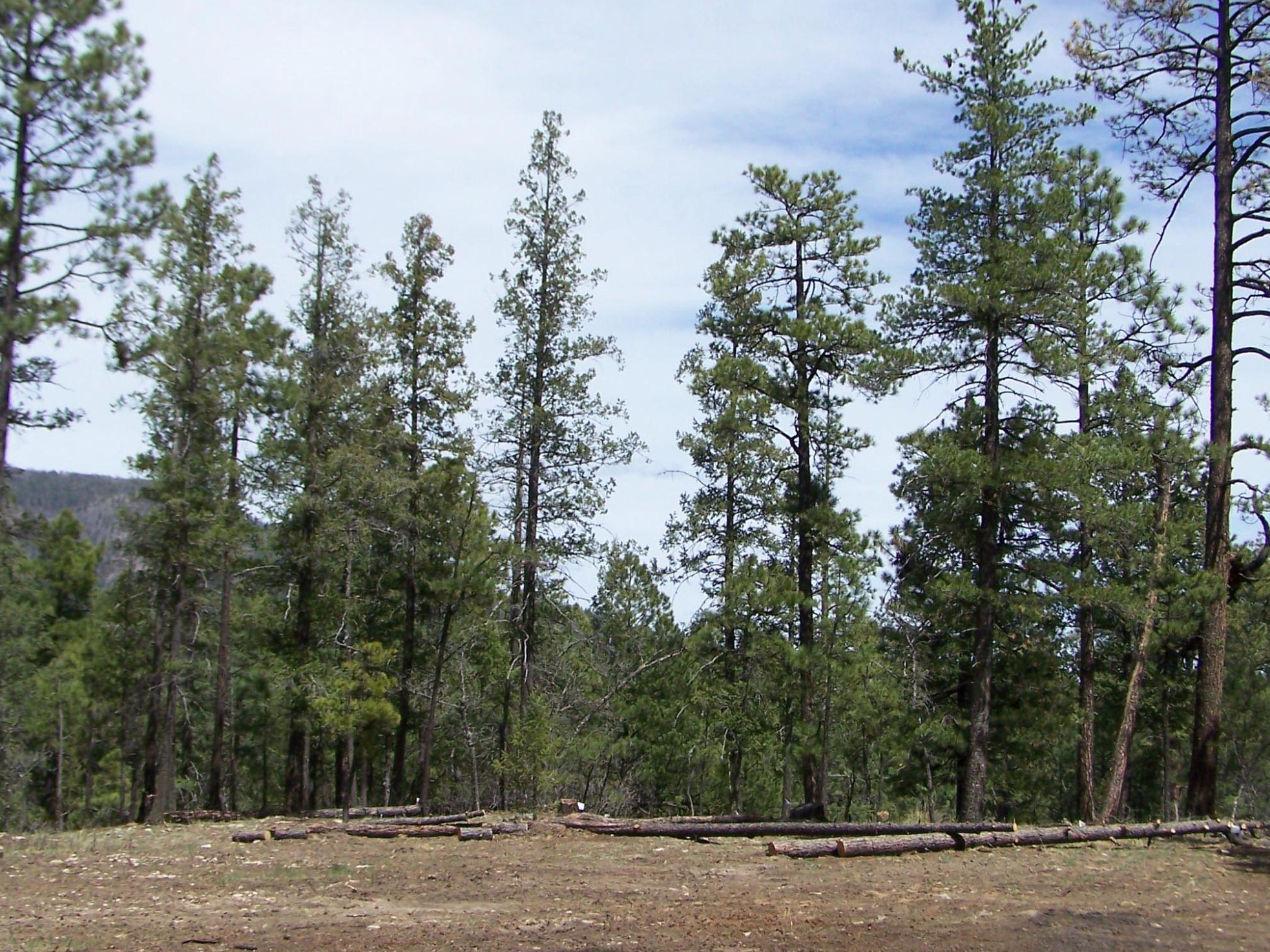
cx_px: 605
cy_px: 430
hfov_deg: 33.2
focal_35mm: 58
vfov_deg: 25.2
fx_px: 2128
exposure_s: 1/640
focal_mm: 6.3
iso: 64
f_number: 4
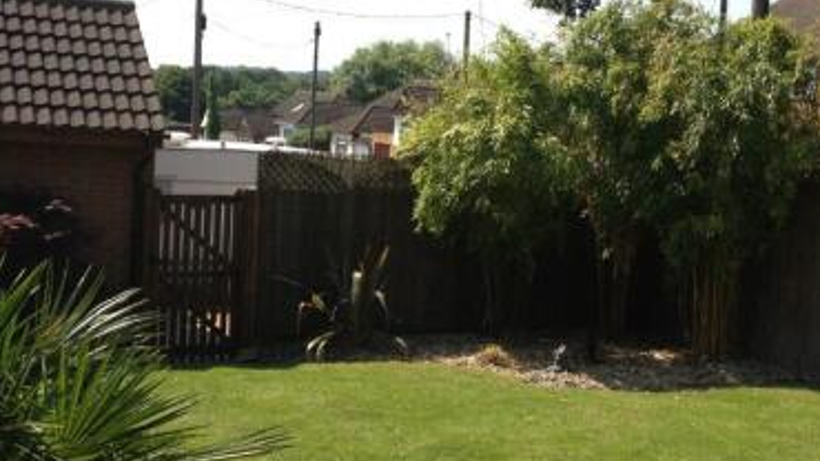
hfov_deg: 34.7
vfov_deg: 20.0
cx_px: 504
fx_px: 1304
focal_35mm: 60
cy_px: 254
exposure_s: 1/1022
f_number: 2.4
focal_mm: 4.28
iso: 64
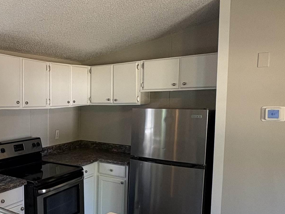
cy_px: 126
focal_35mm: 36
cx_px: 25
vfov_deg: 39.5
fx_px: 296
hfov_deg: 46.1
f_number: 2.2
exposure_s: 1/71
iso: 250
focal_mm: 2.22
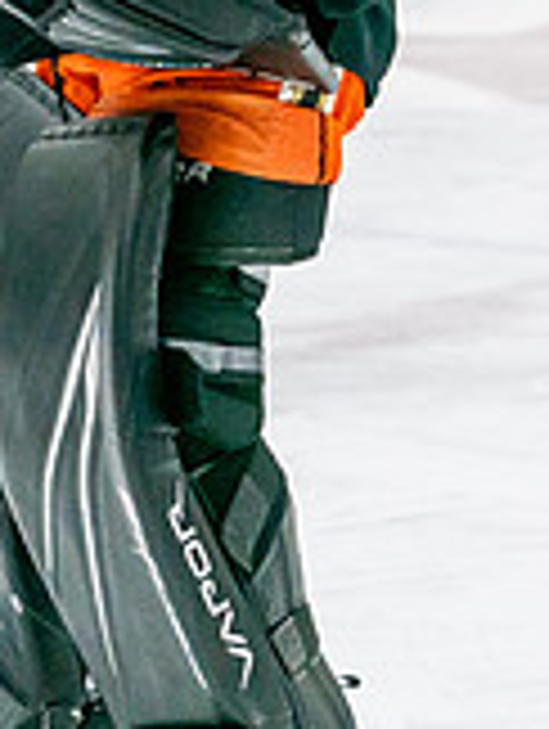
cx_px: 164
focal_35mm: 280
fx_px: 5905
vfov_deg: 7.0
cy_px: -270
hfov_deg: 5.3
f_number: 2.8
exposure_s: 1/1250
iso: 3200
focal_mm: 70
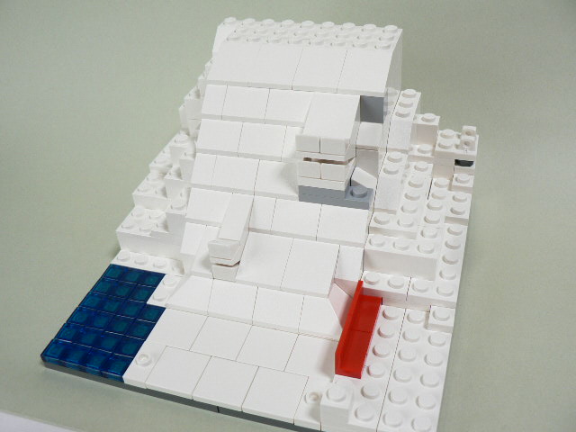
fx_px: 599
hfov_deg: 51.4
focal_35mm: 36
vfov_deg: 39.7
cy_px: 216
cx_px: 288
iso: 80
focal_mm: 6
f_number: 2.8
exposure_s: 1/15
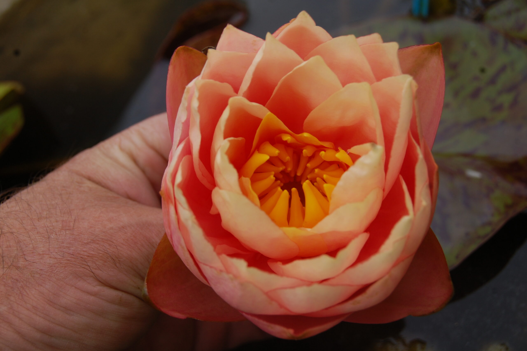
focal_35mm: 57
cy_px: 176
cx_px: 264
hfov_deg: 35.1
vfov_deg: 23.7
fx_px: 834
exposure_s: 1/250
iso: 200
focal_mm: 38
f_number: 8
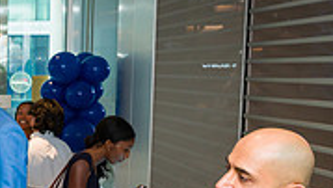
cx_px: -136
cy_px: 154
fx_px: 769
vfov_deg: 13.9
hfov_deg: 21.4
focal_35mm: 87
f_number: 3.5
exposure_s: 1/200
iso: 400
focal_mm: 24
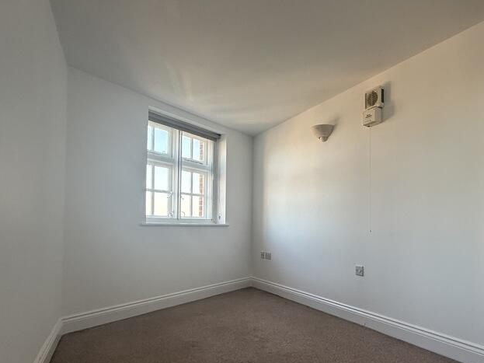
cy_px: 218
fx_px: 322
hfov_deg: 71.8
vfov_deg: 58.4
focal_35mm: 23
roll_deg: -0.2
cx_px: 322
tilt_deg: +0.9
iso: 100
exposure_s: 1/100
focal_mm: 2.22
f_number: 2.2
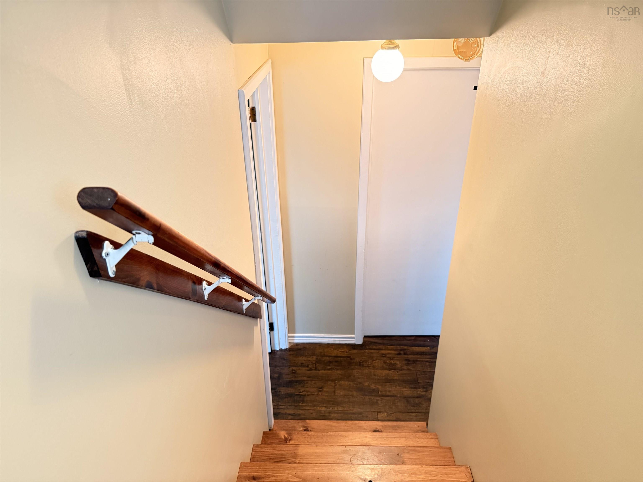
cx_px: 322
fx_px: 446
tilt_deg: -28.7
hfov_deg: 71.6
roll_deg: +0.9
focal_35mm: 24
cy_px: 241
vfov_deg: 56.8
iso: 800
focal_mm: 6.76
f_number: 1.78
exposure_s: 1/40
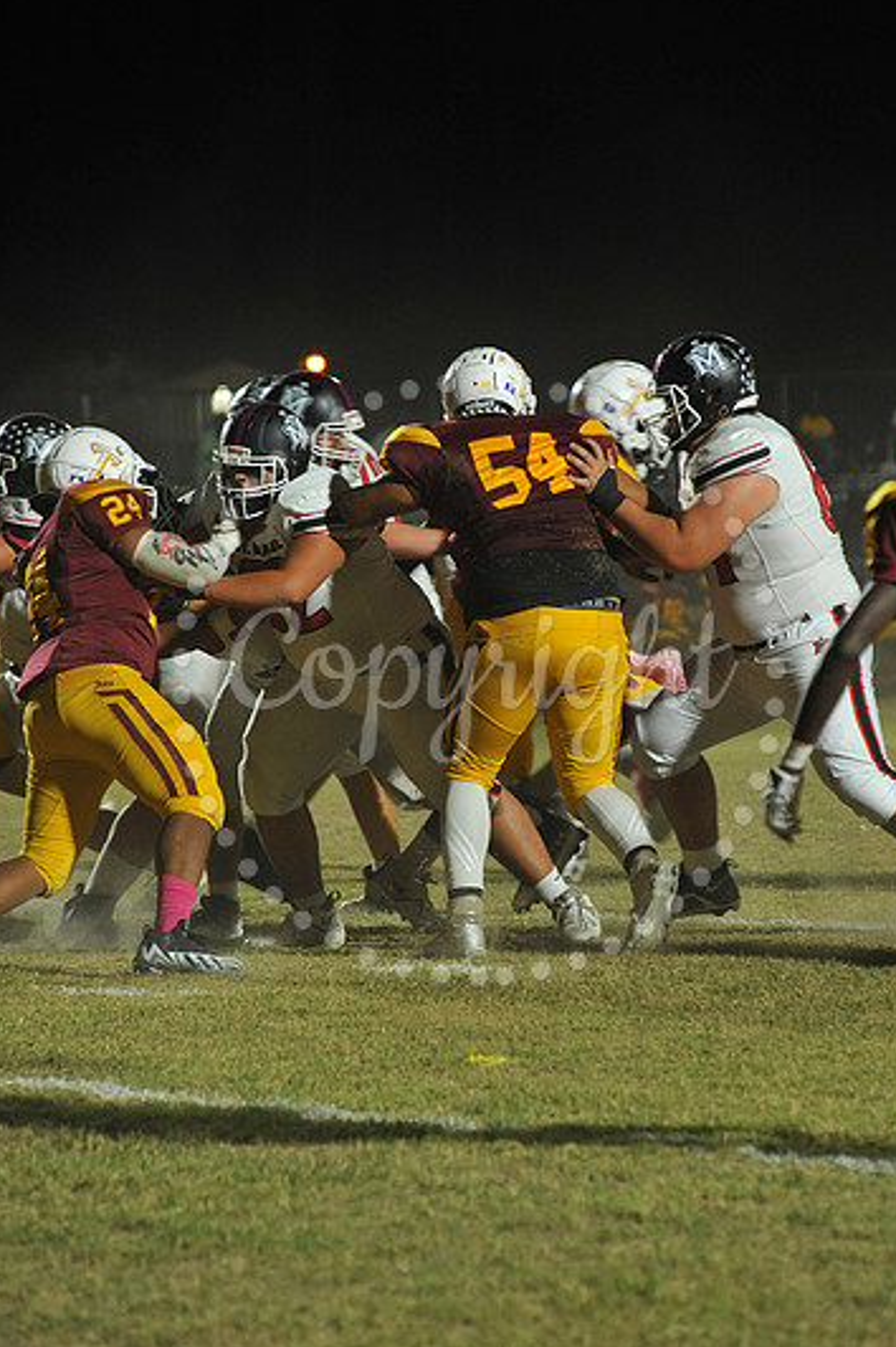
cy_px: 676
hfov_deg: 6.3
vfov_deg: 9.4
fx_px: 8149
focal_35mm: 218
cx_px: 478
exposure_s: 1/200
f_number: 5.6
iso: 2000
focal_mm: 200
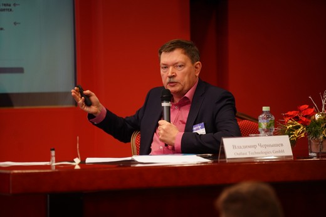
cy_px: 108
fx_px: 1812
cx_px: 163
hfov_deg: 10.3
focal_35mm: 200
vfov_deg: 6.9
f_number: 2.8
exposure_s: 1/200
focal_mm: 200
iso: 1600
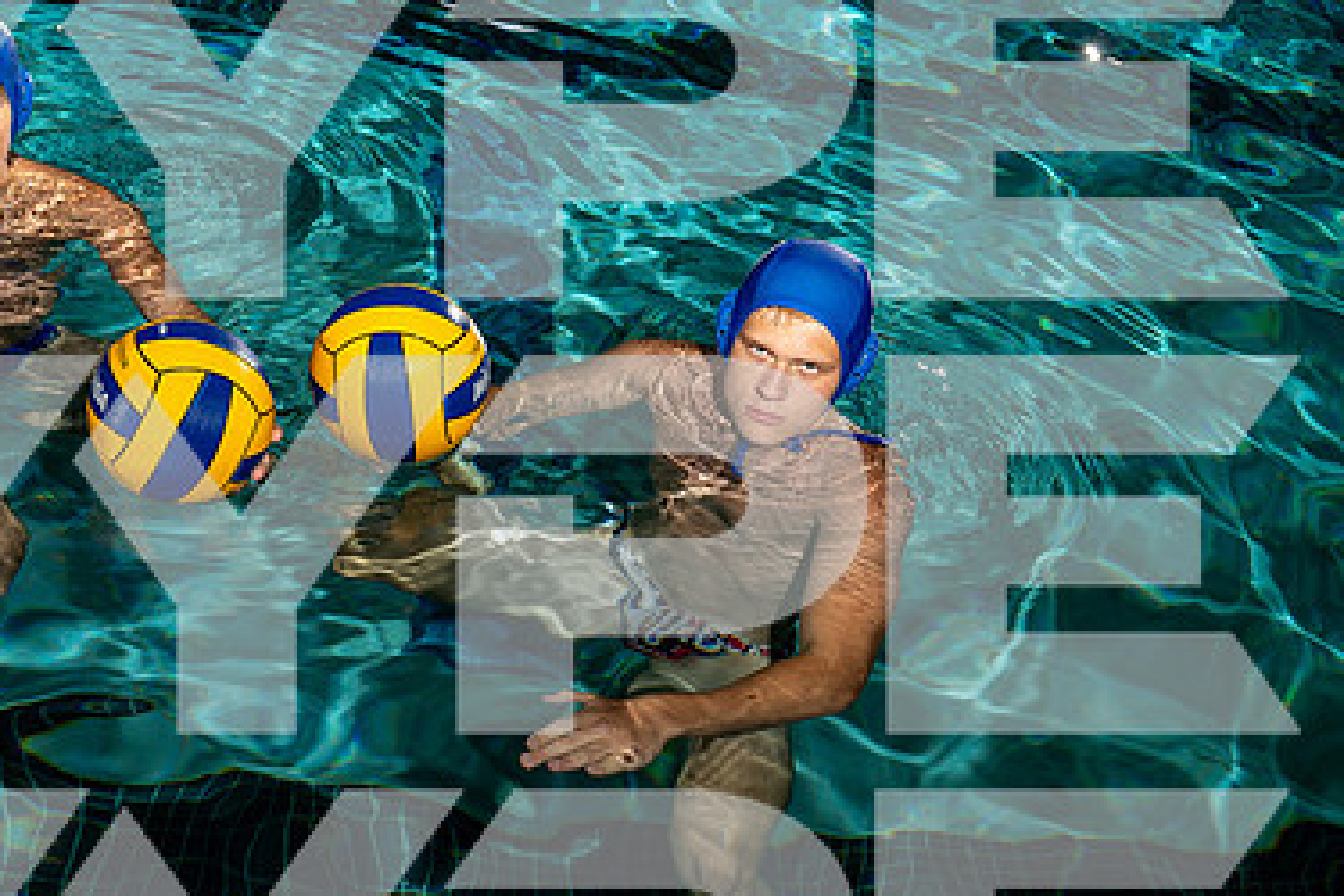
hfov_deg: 40.3
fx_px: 1792
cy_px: 547
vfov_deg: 28.0
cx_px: 387
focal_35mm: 48
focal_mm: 31
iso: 100
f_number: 4
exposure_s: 1/250
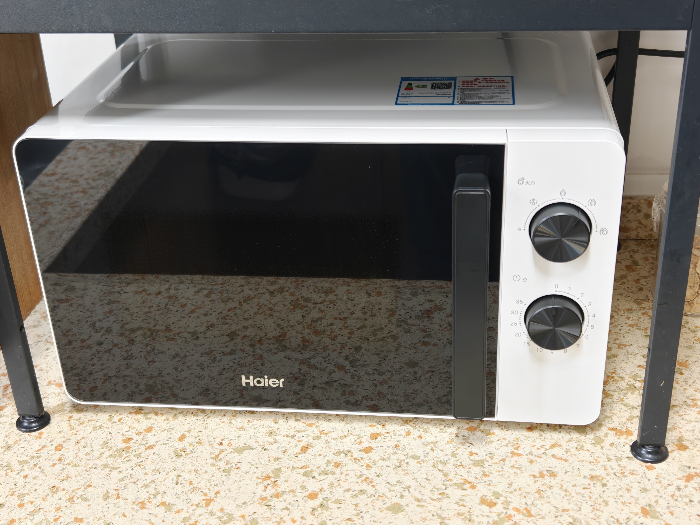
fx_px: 950
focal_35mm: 47
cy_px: 262
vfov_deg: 30.9
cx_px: 350
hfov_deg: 40.4
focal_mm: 8.67
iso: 800
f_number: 1.8
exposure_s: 1/50
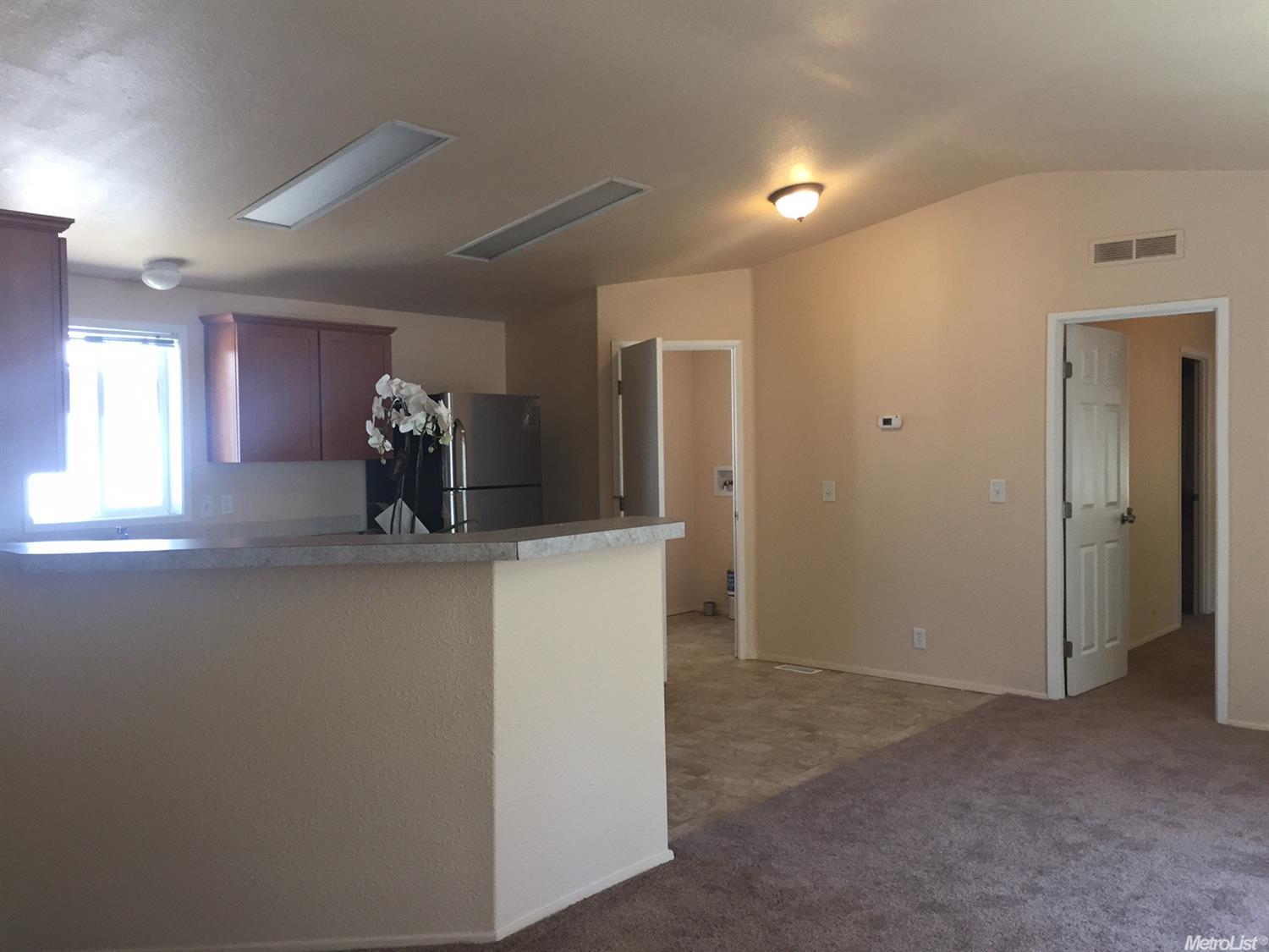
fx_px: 1063
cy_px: 476
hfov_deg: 61.7
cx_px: 634
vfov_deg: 48.2
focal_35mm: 29
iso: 50
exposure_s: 1/30
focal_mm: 4.15
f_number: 2.2
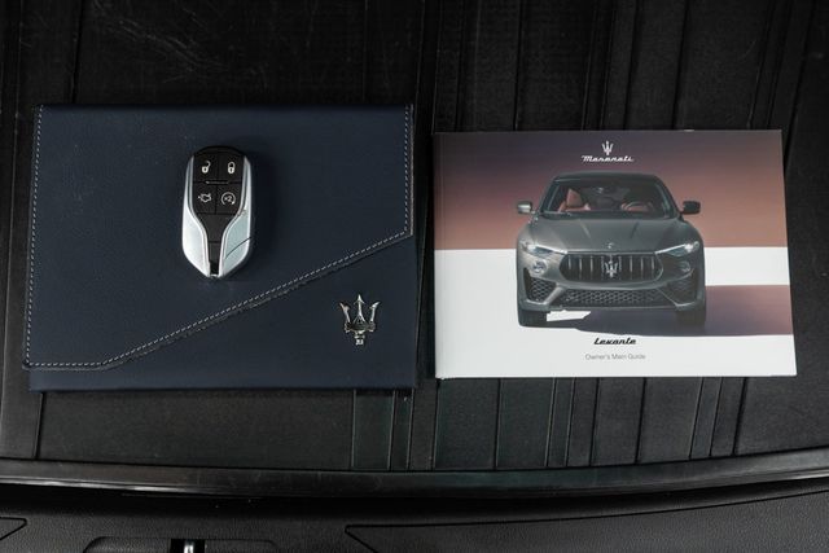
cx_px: 414
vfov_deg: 31.9
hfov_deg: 46.4
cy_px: 276
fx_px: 967
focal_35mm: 42
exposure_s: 1/50
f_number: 3.5
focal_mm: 28
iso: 500
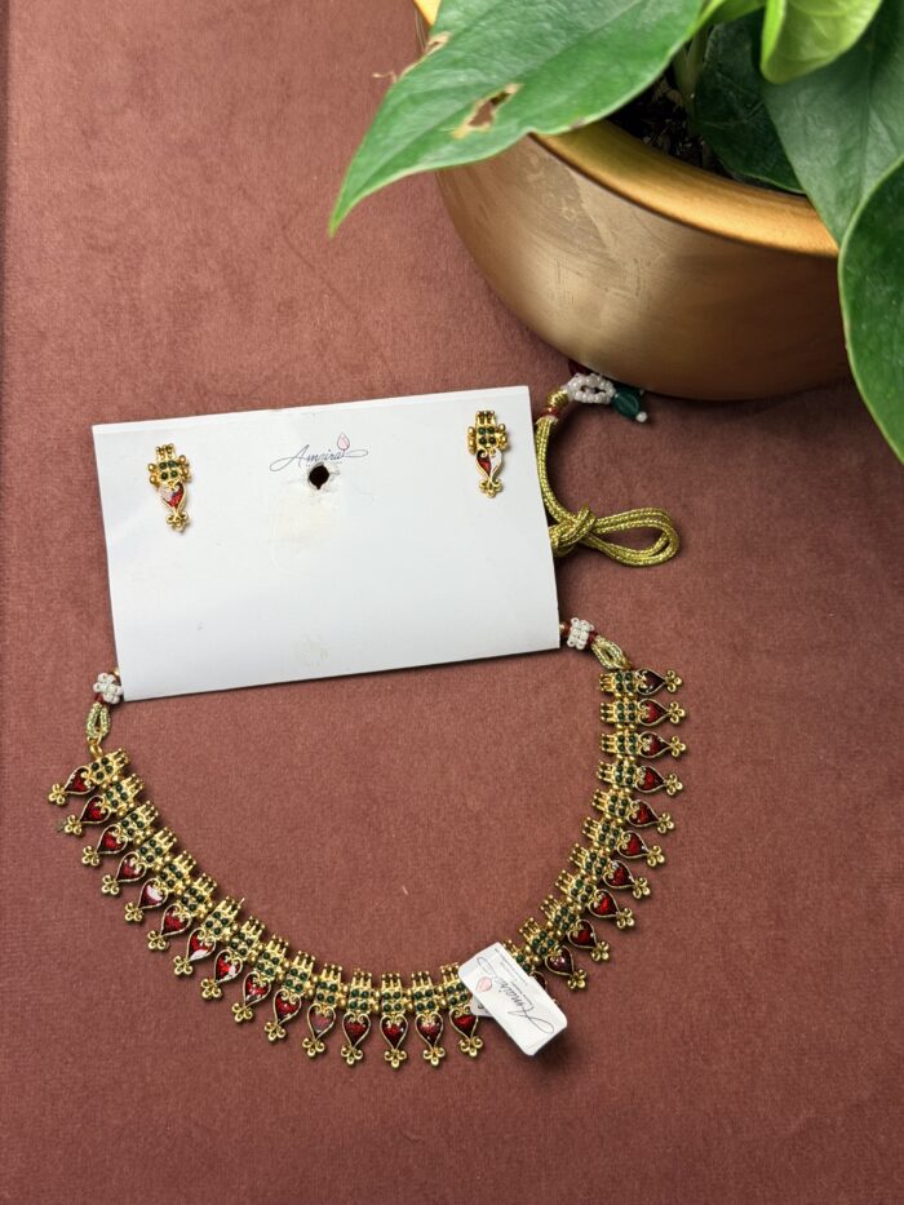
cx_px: 452
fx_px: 1671
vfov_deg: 39.7
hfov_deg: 30.3
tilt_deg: -75.6
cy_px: 602
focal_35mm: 48
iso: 50
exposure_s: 1/121
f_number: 1.78
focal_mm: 6.76
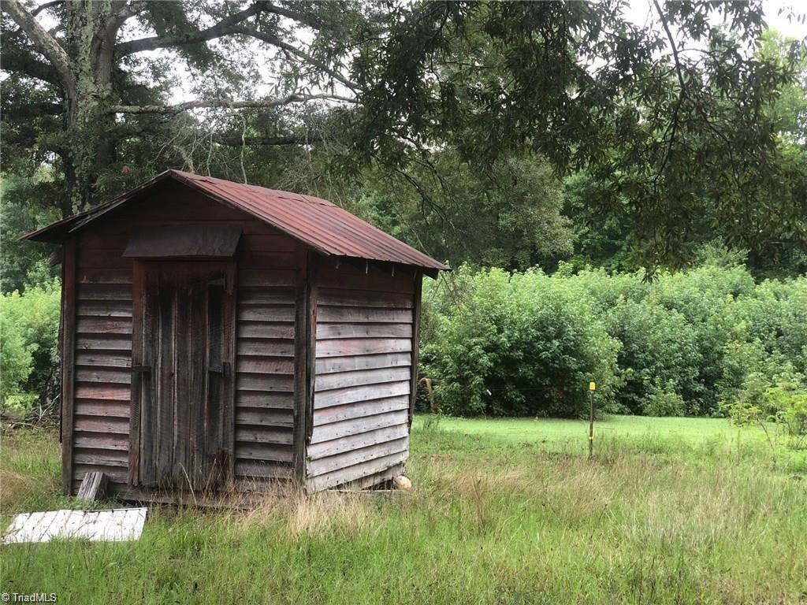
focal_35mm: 52
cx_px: 404
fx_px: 1212
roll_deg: -0.5
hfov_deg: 36.8
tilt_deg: -0.1
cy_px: 302
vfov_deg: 28.0
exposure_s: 1/120
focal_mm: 6
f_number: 2.4
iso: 25
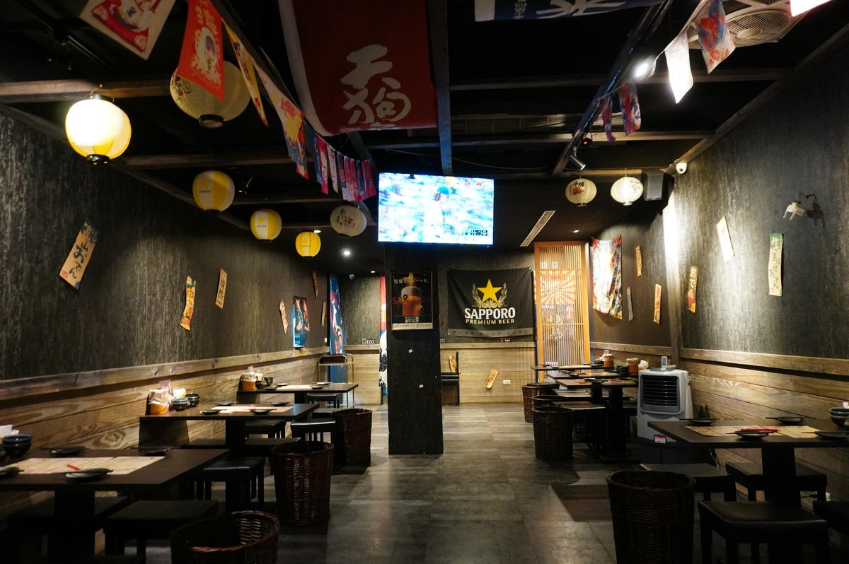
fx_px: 566
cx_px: 424
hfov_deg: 73.8
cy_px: 282
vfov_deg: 53.1
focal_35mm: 24
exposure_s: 1/30
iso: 2500
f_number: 3.5
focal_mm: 16
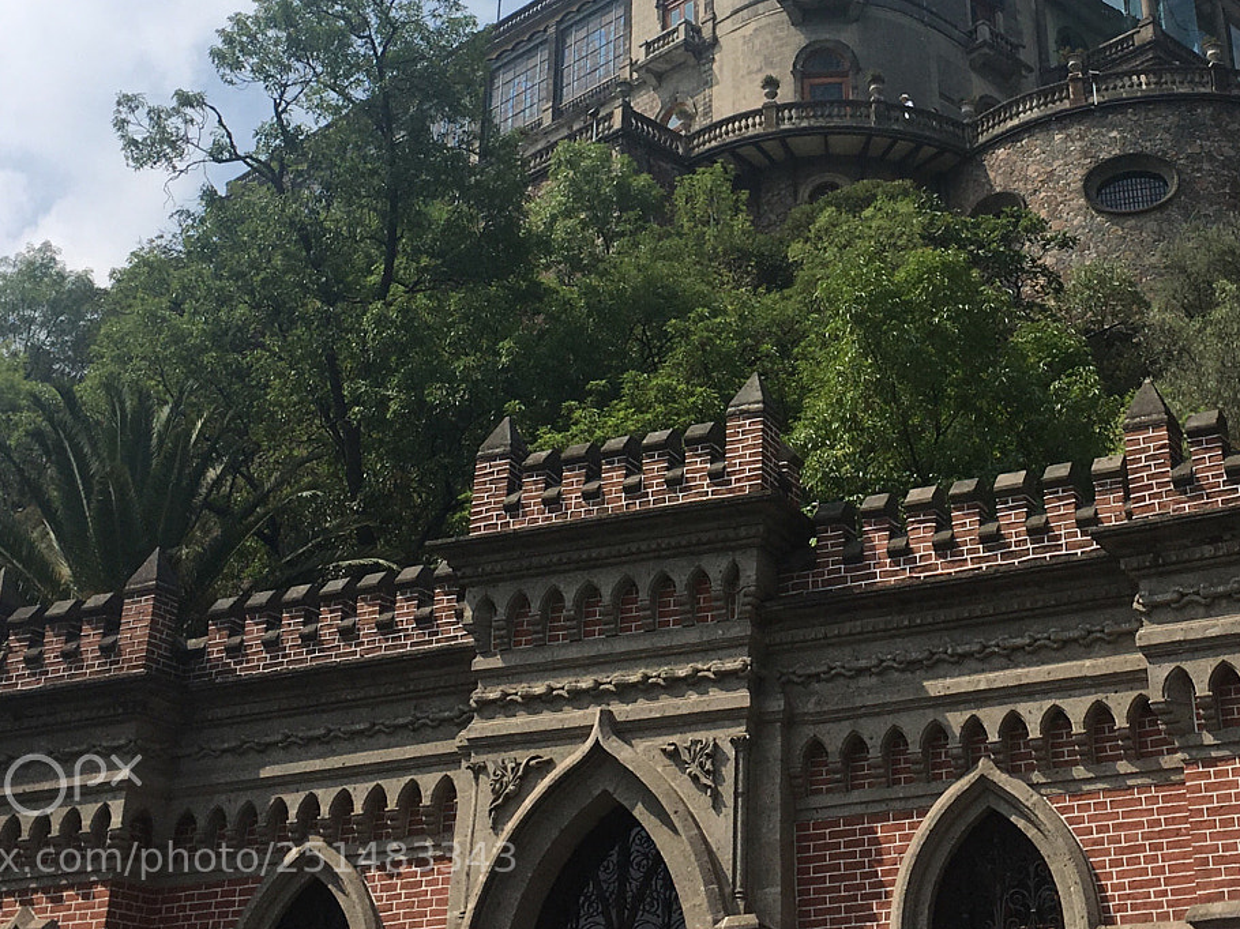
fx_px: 1826
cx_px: 894
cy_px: 148
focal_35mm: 51
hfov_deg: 36.8
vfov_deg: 27.8
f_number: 2.2
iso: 25
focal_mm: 4.15
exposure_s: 1/2959
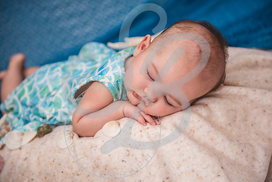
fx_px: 453
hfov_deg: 33.4
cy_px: 91
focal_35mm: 60
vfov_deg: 22.6
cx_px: 136
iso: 100
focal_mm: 60
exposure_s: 1/200
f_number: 3.5
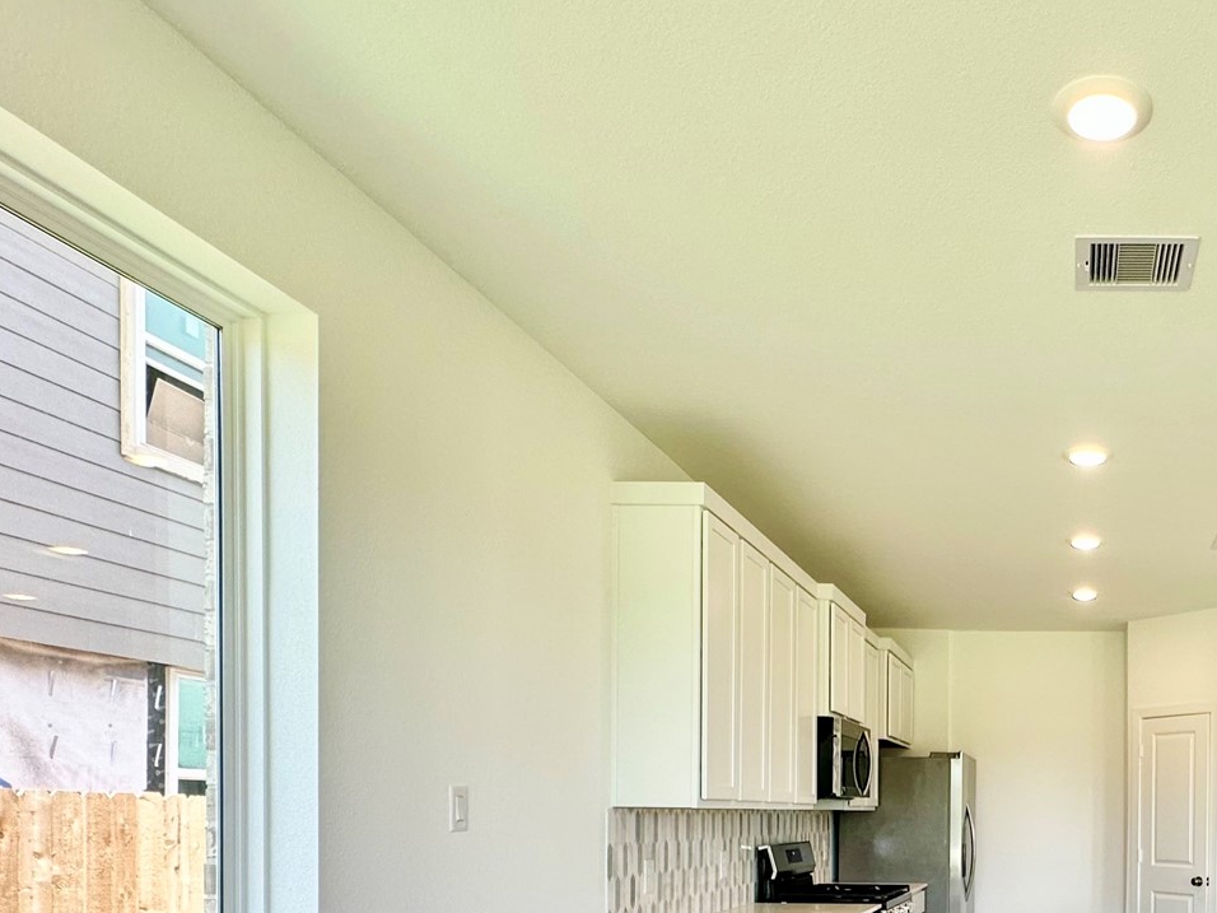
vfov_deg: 42.8
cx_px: 1057
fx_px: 1055
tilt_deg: -0.3
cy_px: 824
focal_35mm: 30
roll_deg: -0.3
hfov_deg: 53.7
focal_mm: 2.22
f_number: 2.2
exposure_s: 1/120
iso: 64
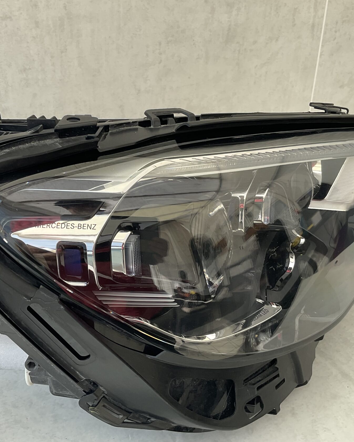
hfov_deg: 34.7
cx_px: 131
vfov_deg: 42.9
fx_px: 563
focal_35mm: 43
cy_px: 216
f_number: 1.8
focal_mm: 3
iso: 16
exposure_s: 1/792
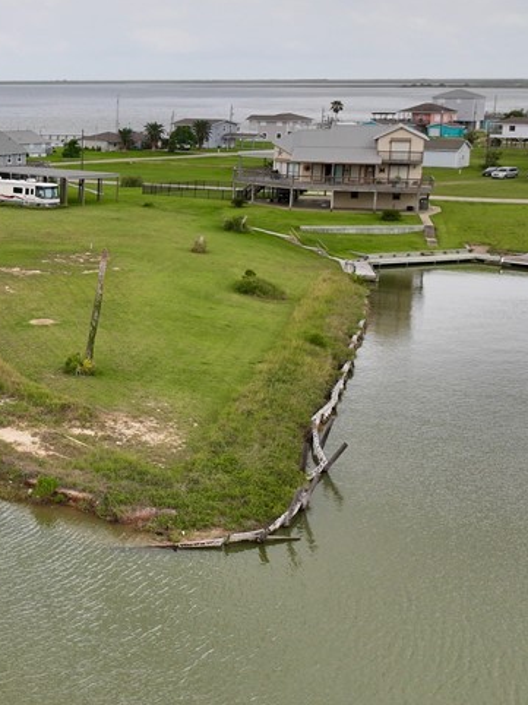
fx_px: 1038
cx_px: -162
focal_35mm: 51
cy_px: 271
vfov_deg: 37.3
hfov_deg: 24.7
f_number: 2.8
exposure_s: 1/160
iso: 120
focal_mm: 12.29
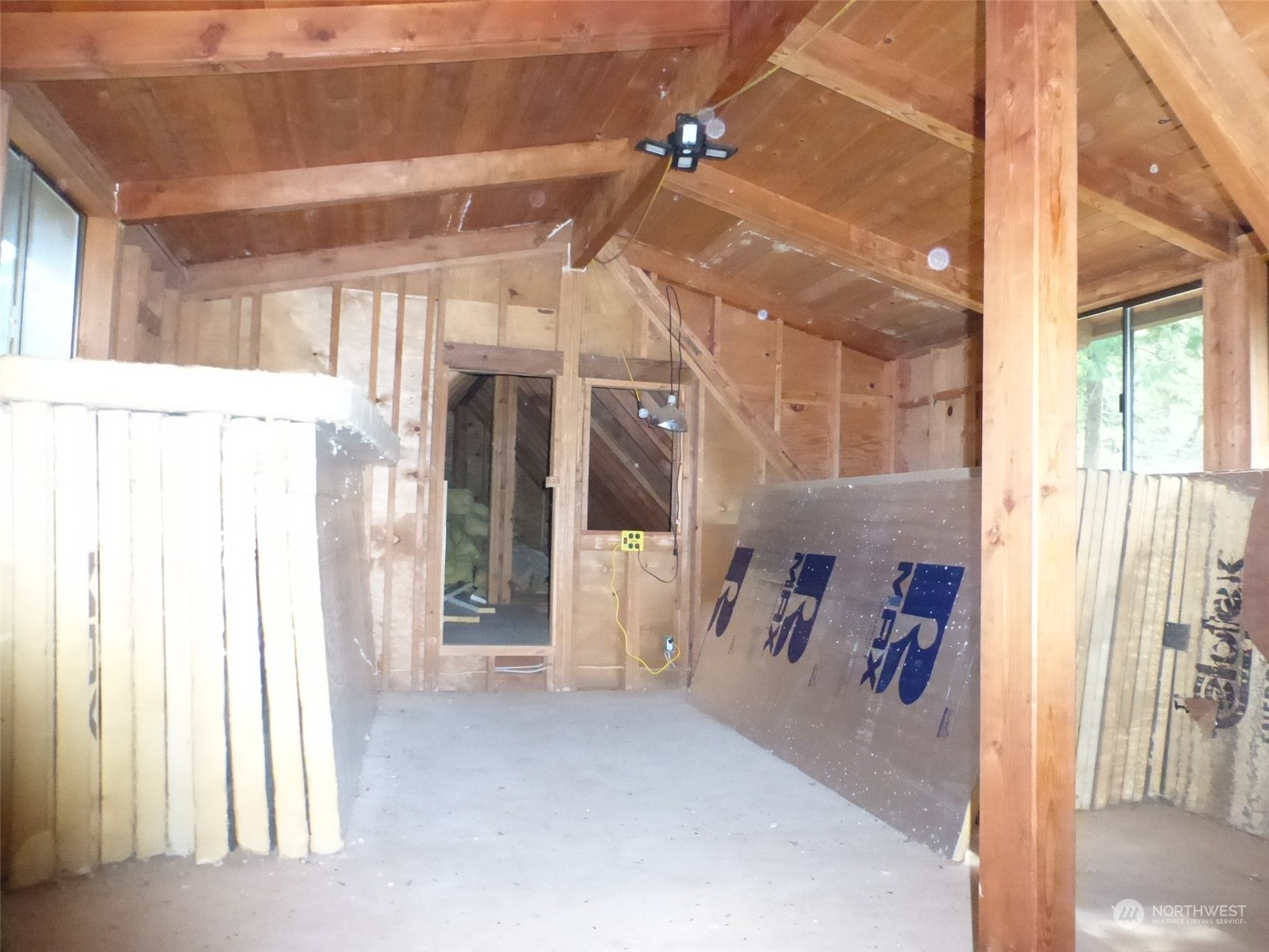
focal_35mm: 24
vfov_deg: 56.8
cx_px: 634
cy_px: 476
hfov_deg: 71.6
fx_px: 880
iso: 1600
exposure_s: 1/60
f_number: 3.3
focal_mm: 4.3
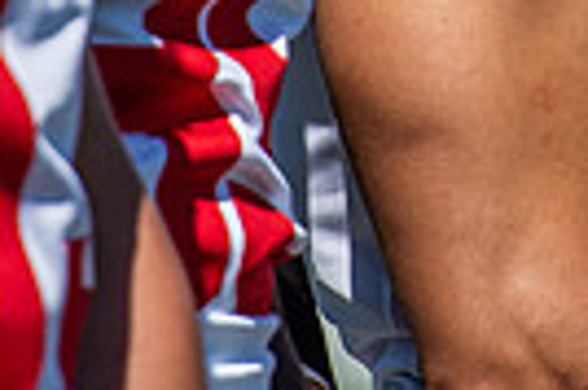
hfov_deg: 1.3
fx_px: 25514
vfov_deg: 0.9
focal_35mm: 1564
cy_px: -606
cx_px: 852
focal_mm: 200
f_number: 2.8
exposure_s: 1/8000
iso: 160
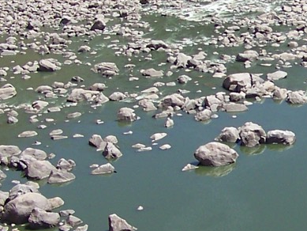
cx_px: 379
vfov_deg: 10.0
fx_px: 1313
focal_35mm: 148
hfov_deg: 13.0
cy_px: 132
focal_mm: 5.85
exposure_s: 1/1000
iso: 64
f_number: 2.8
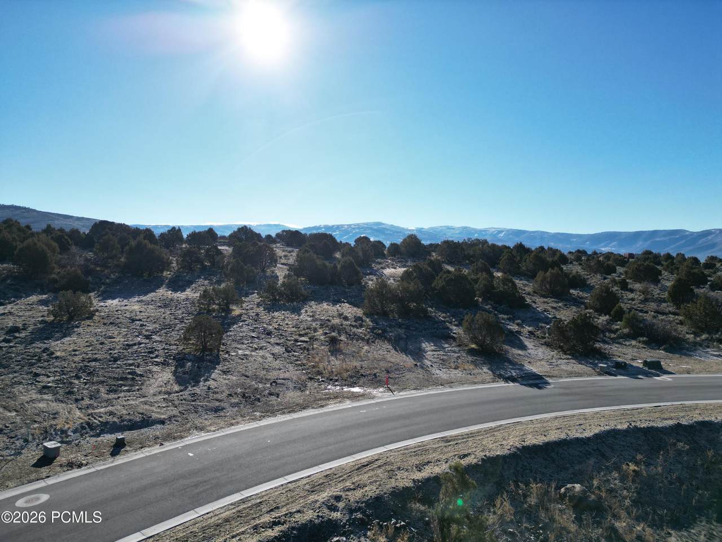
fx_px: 501
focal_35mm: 24
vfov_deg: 56.8
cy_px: 271
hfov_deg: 71.6
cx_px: 361
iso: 150
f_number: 1.7
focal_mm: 6.72
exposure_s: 1/5000
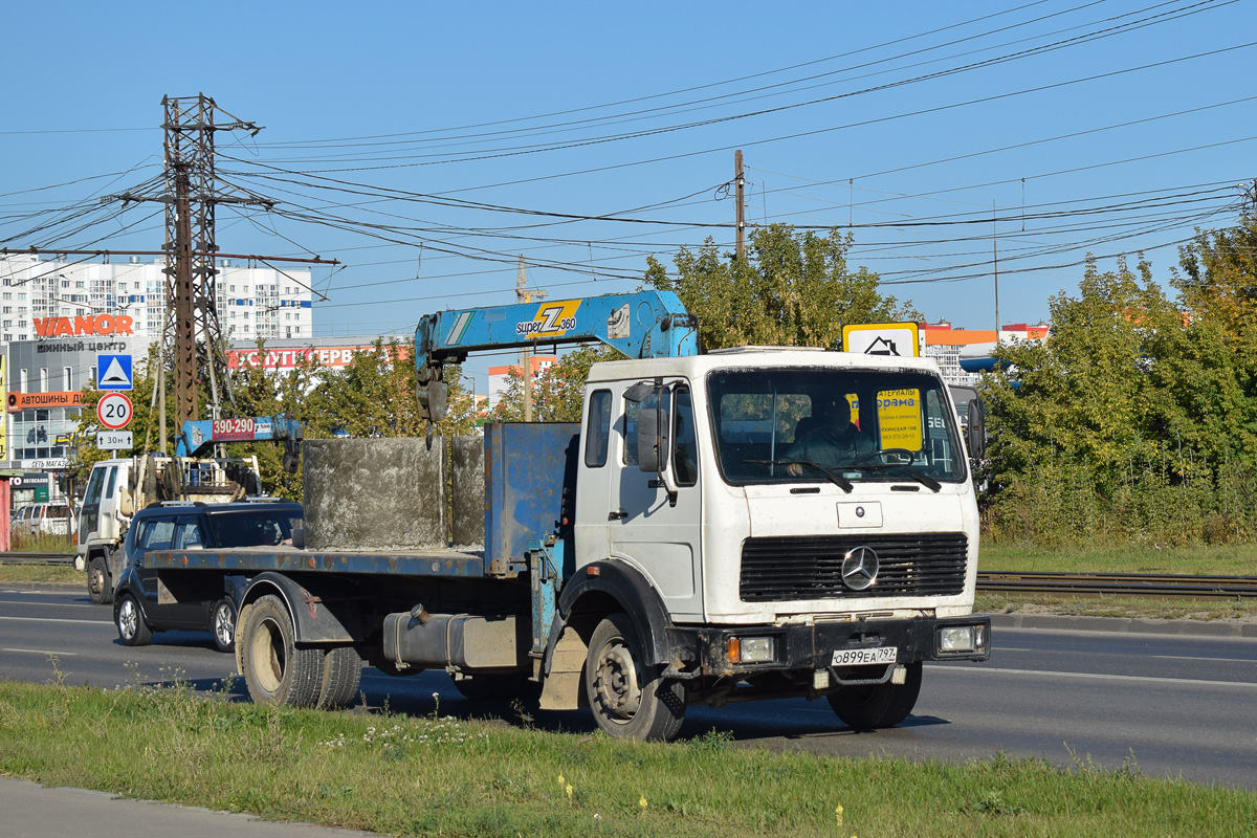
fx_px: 2723
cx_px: 628
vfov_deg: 17.5
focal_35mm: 78
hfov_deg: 26.0
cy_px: 419
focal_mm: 52
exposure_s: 1/1000
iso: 200
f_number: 7.1
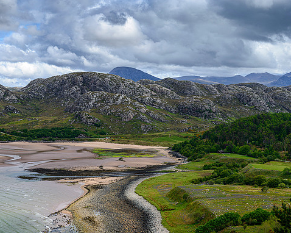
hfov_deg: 33.0
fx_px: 491
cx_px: 161
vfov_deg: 26.7
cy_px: 117
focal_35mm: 57
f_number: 8
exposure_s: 1/80
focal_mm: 50
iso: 125
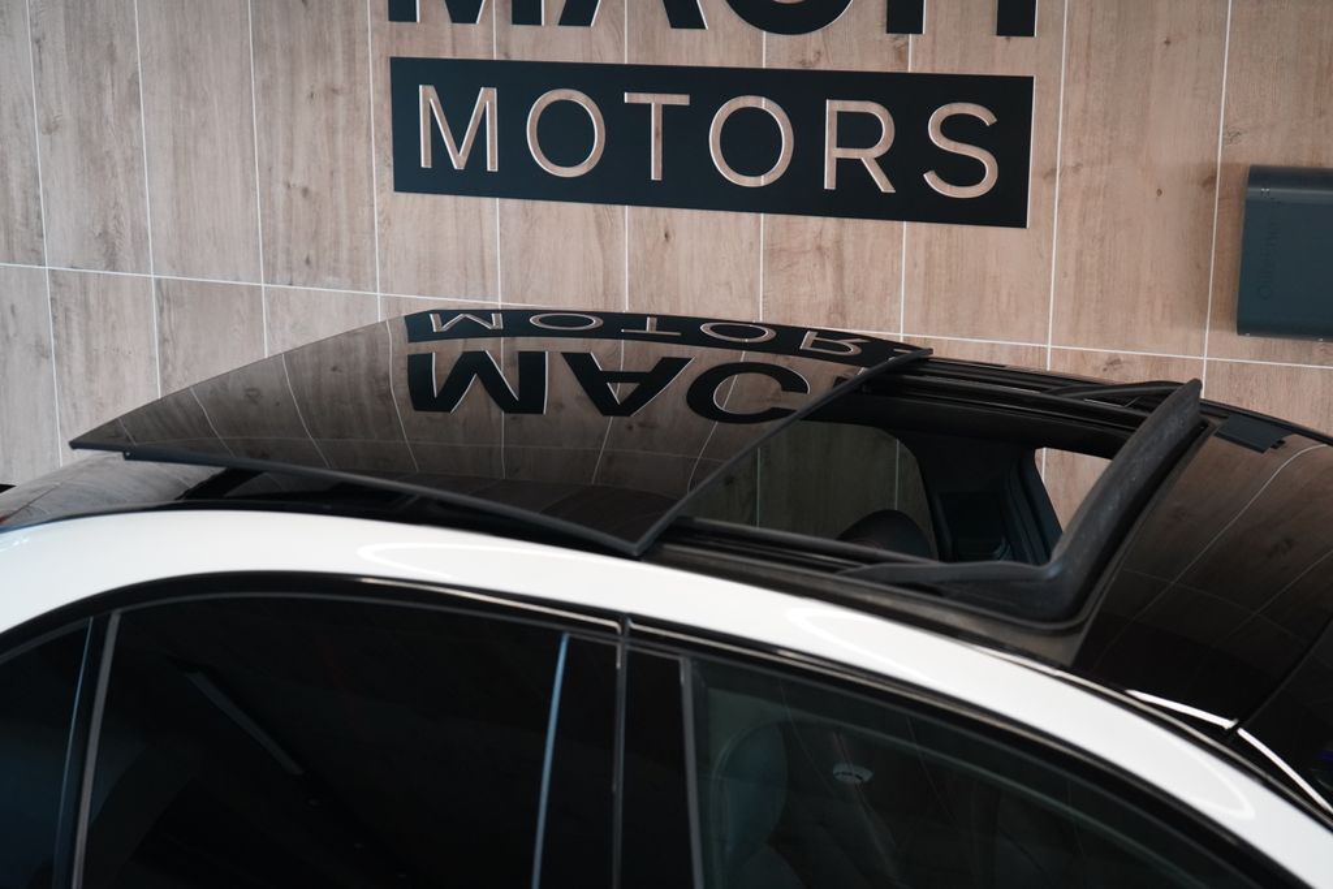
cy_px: 444
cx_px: 666
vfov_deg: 26.0
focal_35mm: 52
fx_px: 1926
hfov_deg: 38.2
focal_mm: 52
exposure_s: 1/160
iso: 4000
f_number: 5
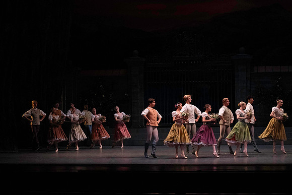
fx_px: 738
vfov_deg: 15.0
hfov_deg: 22.4
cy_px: 98
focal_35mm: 91
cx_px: 146
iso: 16000
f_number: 13
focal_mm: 91
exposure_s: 1/400
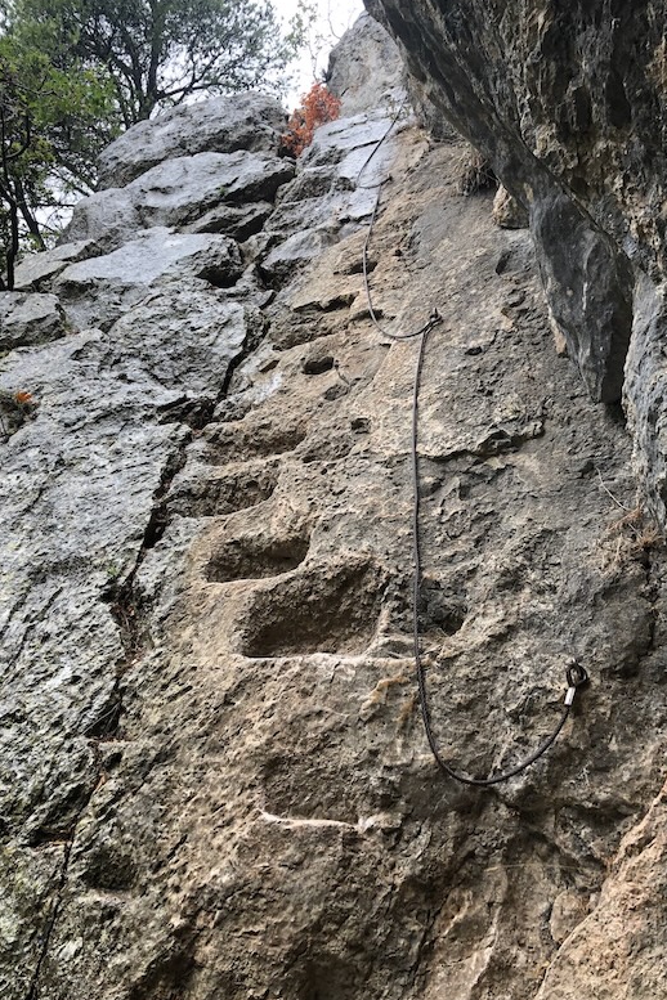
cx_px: 343
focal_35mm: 30
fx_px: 834
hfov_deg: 43.6
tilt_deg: +17.4
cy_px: 497
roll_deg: -4.2
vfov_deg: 61.9
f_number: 1.8
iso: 25
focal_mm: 3.99
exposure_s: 1/120
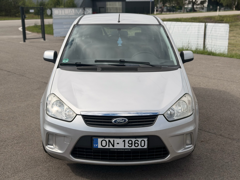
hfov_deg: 39.7
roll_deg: +0.2
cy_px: 90
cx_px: 120
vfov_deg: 30.3
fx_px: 333
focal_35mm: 48
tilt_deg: -14.5
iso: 64
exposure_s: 1/6024
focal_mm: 6.76
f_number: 1.78
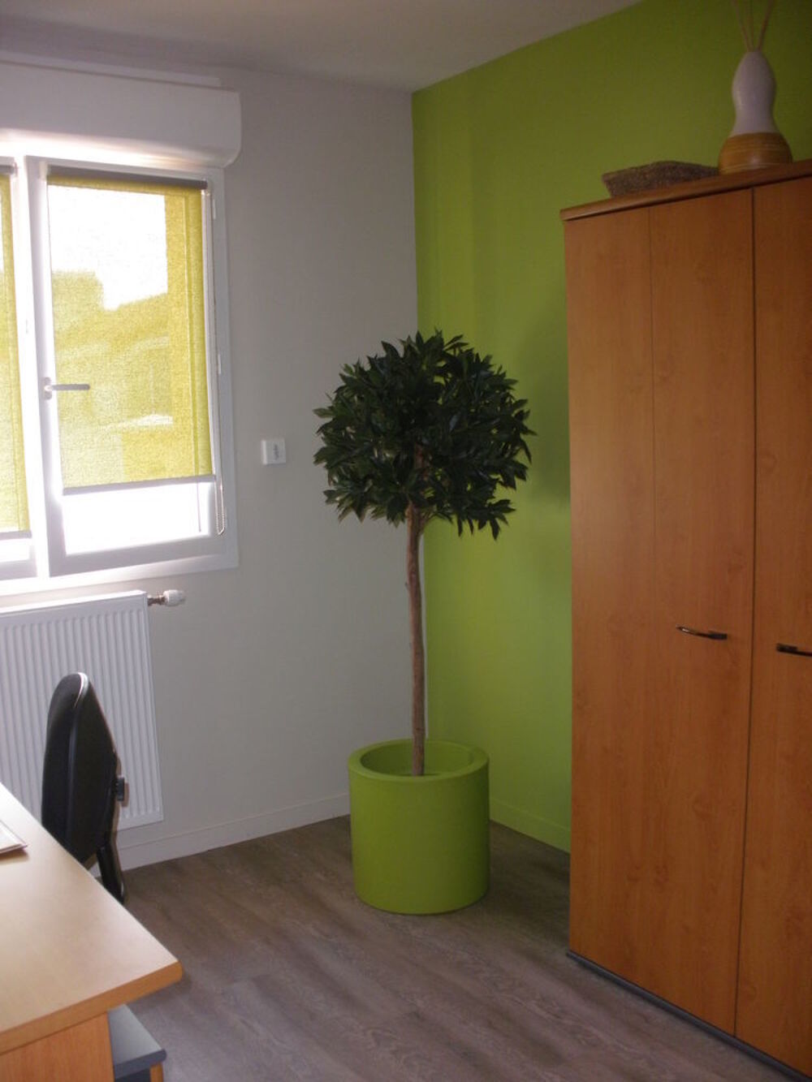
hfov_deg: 39.7
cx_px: 406
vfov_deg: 51.4
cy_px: 541
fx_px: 1126
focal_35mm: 36
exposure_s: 1/30
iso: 160
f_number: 3.5
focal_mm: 6.3
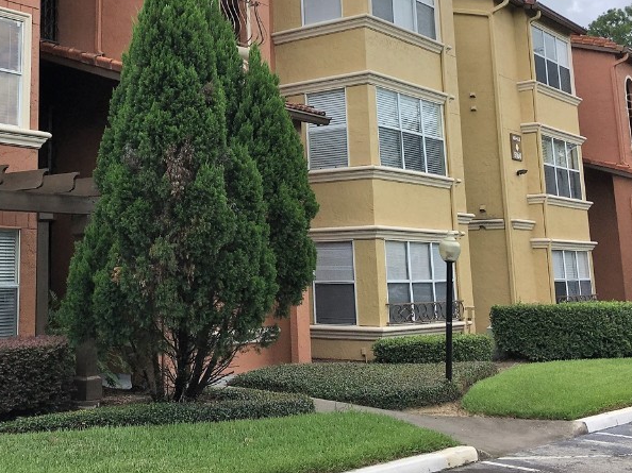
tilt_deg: +11.1
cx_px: 180
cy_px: 101
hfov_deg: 37.5
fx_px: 913
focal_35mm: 50
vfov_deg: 28.5
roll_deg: -0.1
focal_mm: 4.15
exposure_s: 1/1083
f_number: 2.2
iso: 25
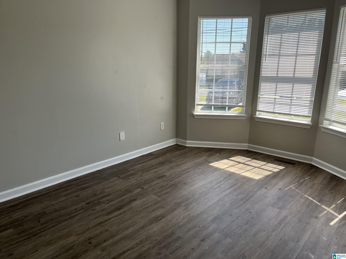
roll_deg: -0.6
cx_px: 173
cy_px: 130
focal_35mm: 26
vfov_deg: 53.1
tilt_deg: -13.1
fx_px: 260
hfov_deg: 67.3
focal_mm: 5.1
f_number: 1.6
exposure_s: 1/506
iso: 50
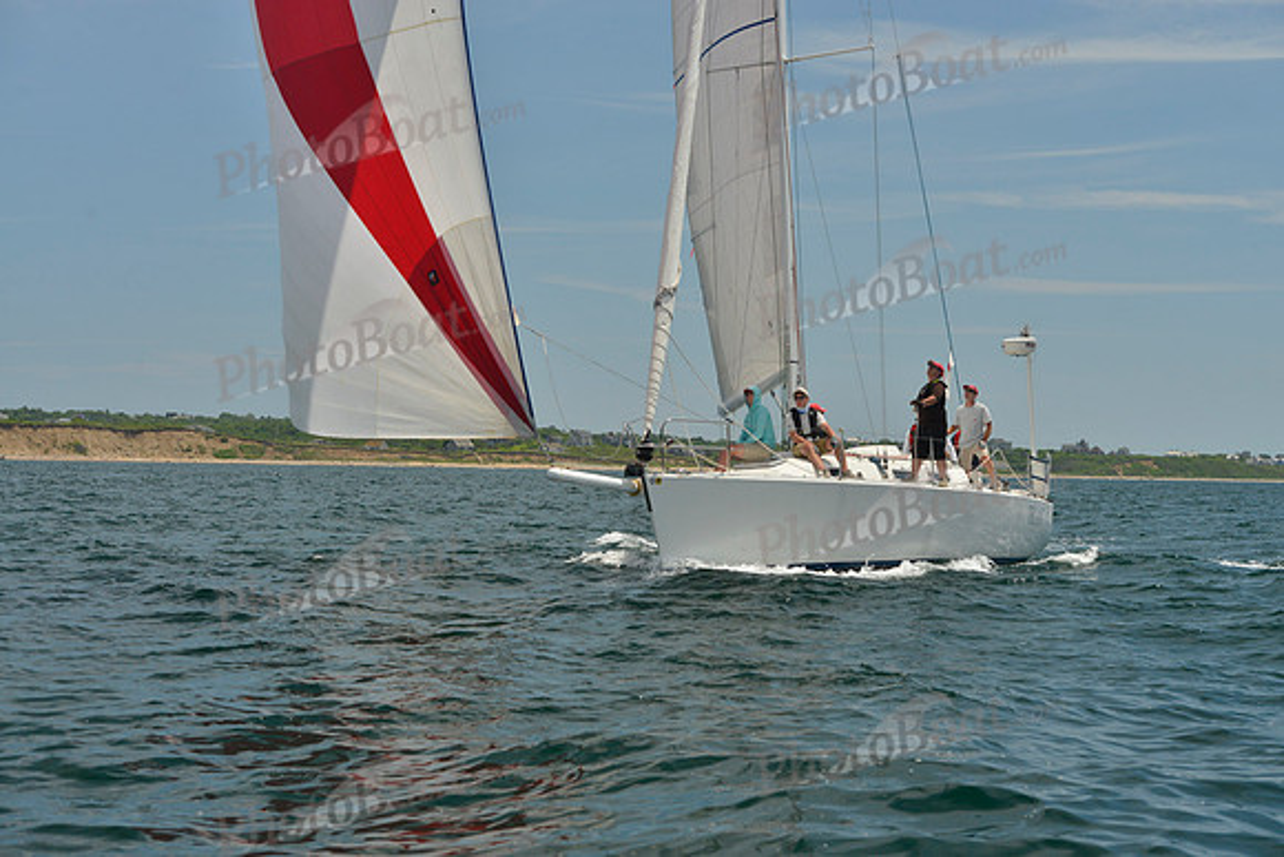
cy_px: 428
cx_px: 642
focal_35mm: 70
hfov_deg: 28.8
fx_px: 2497
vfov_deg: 19.5
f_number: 8
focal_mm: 70
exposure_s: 1/800
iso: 400
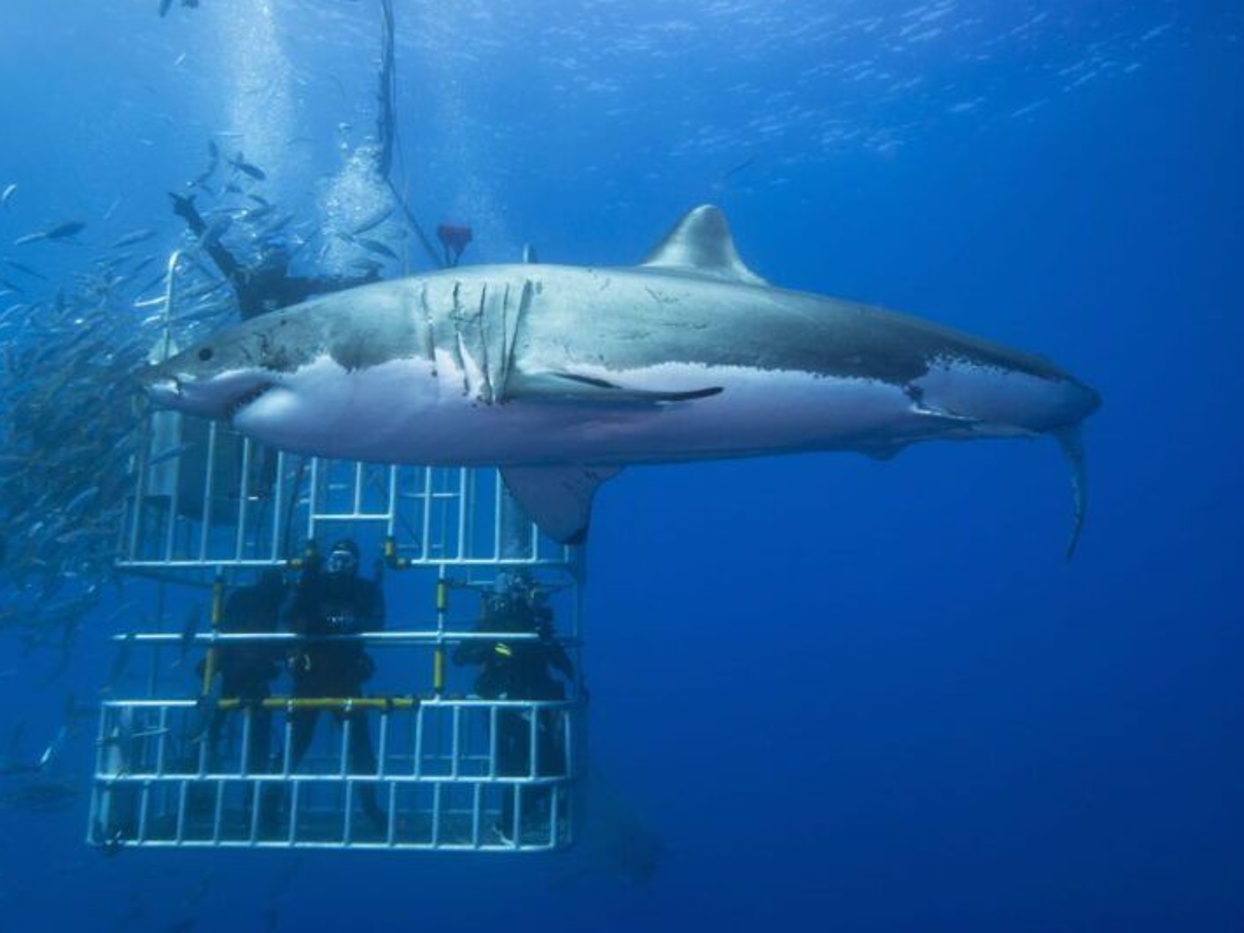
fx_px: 934
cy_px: 466
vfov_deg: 53.0
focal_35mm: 26
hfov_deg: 67.2
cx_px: 577
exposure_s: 1/125
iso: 200
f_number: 8
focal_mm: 16
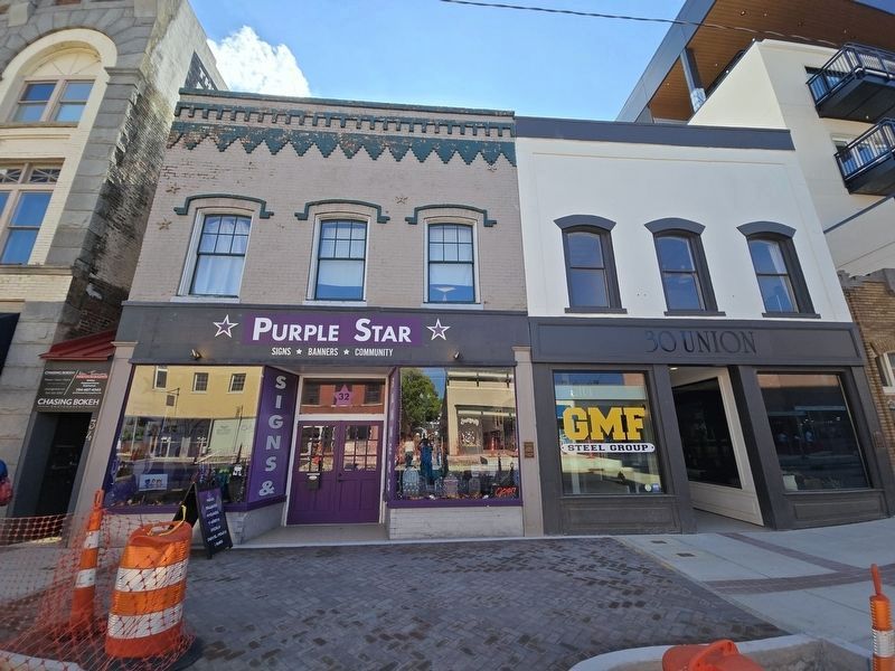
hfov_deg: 106.2
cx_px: 448
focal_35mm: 13
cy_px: 336
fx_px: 336
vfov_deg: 89.9
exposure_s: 1/1058
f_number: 2.2
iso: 50
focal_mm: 2.2
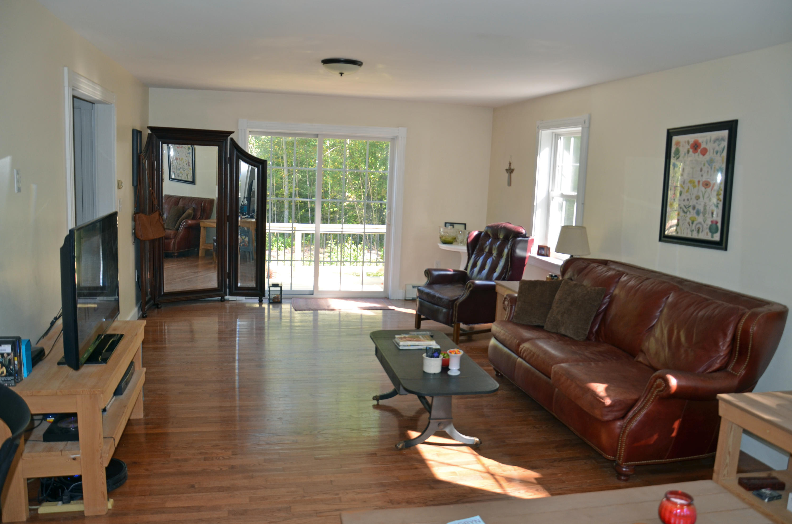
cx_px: 396
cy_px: 262
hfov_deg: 67.5
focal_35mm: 27
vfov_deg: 47.7
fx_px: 593
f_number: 3.5
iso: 280
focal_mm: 18
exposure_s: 1/125
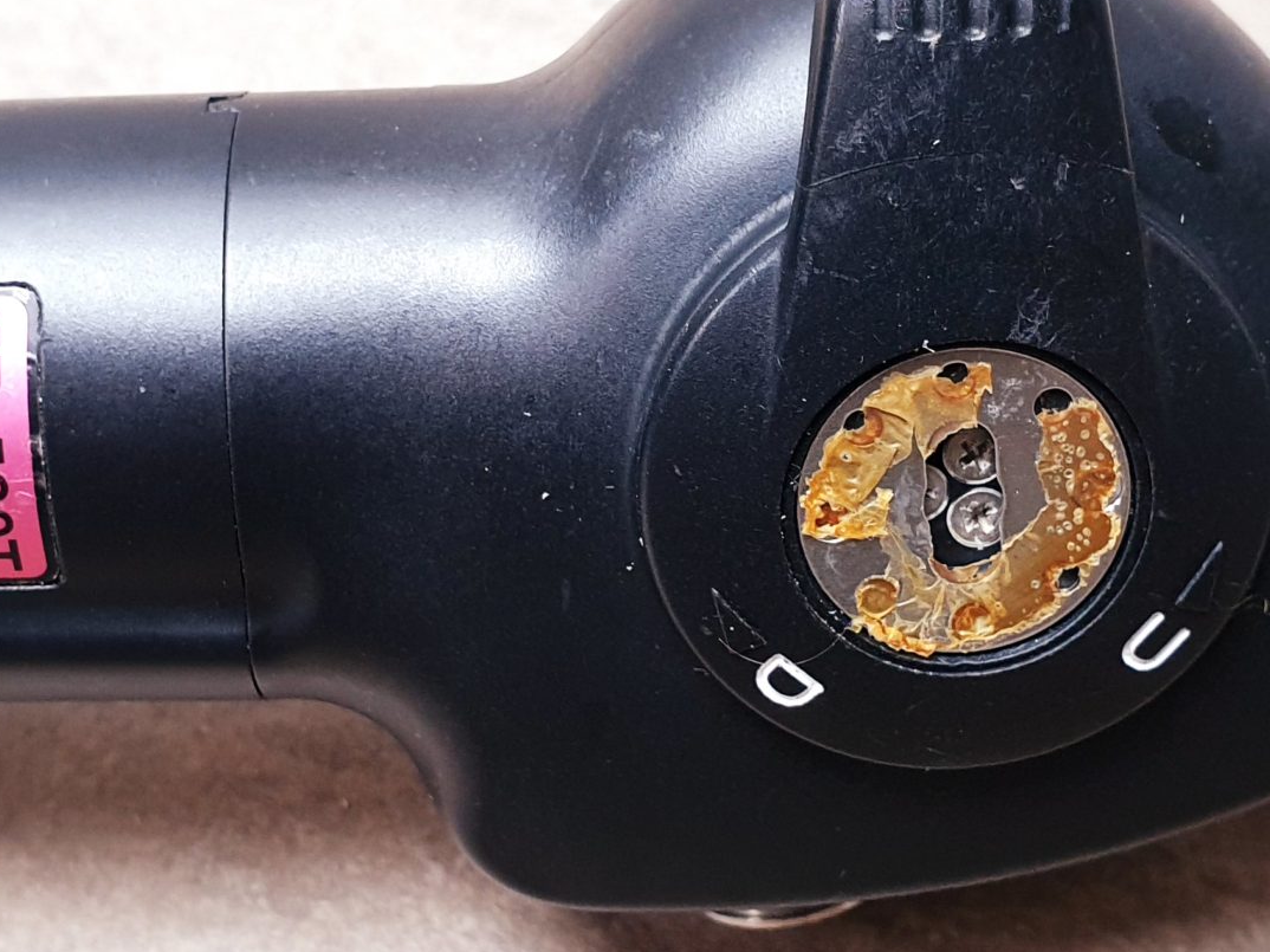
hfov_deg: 31.2
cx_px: 683
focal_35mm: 62
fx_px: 2274
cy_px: 465
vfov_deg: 23.6
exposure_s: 1/50
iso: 160
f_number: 2.4
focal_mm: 4.3
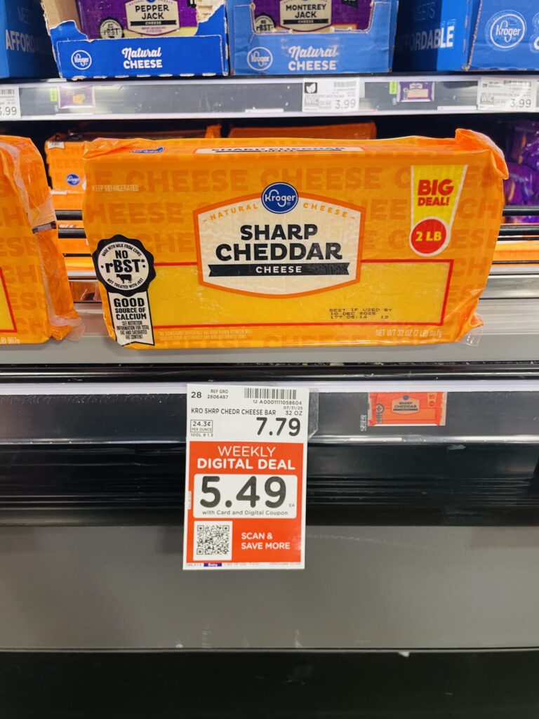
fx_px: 540
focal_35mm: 26
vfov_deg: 67.3
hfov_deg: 53.1
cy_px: 360
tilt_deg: -27.5
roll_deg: +1.6
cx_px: 270
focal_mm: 4.2
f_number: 1.6
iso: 125
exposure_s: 1/46
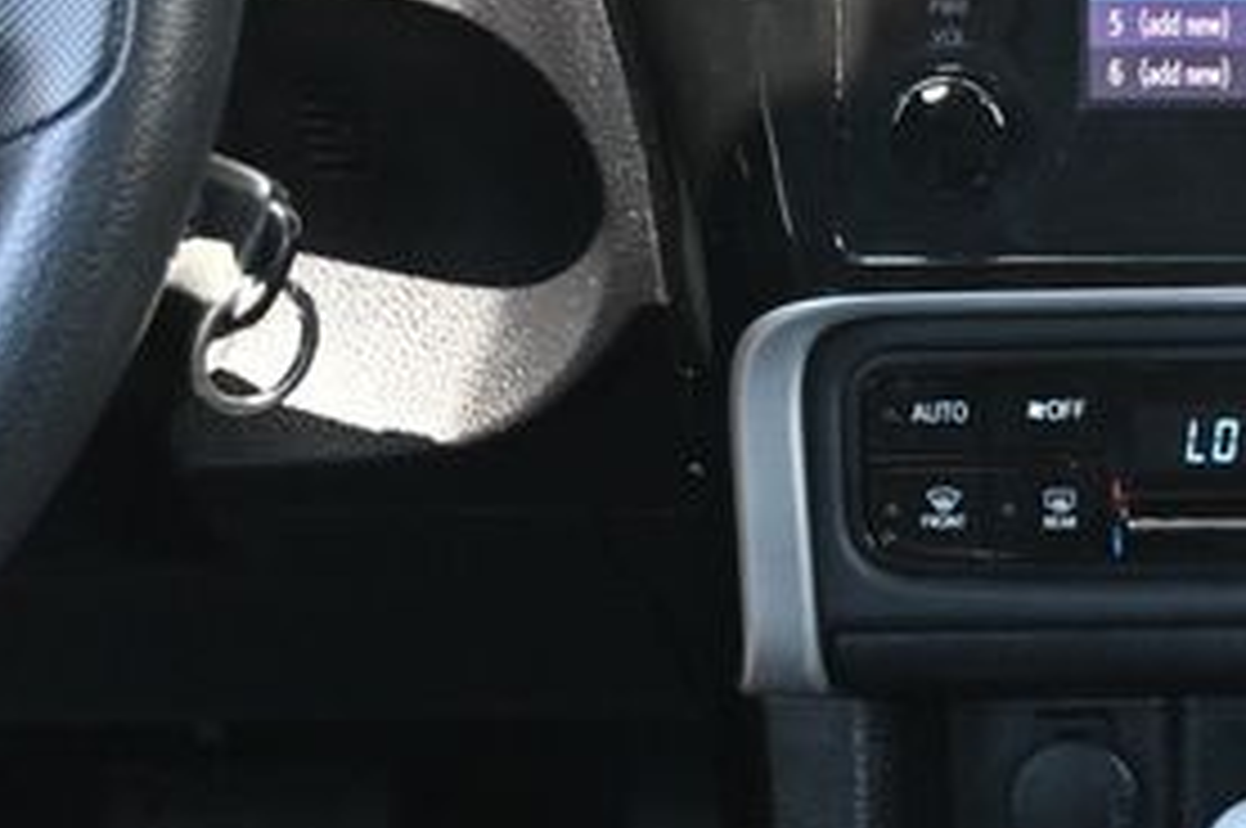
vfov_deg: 12.7
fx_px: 3655
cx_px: 1394
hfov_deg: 18.6
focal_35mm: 106
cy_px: -14
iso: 1600
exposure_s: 1/125
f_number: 4.8
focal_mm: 30.5
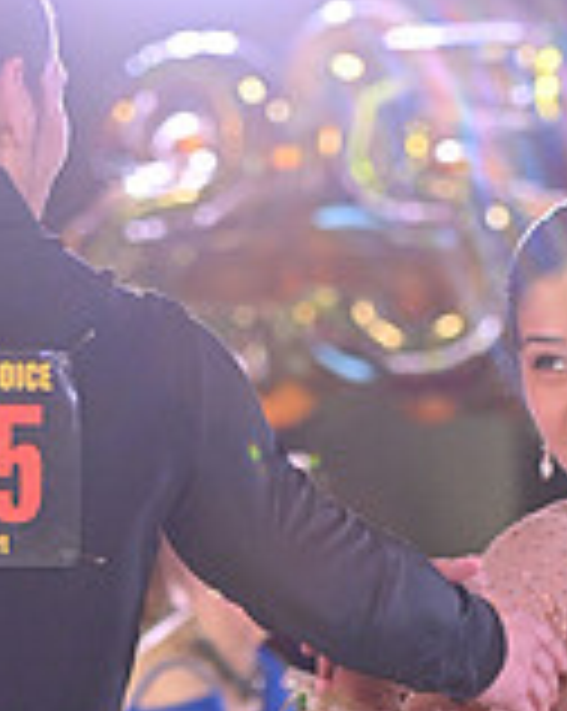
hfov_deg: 4.1
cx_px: 389
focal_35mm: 379
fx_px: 7965
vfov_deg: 5.1
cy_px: 994
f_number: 5
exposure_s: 1/400
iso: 3200
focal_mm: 110
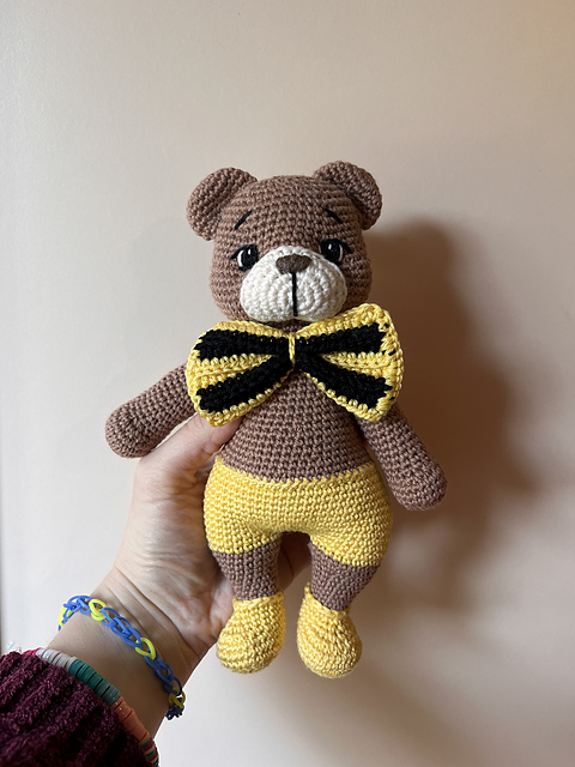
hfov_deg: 53.1
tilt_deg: -14.6
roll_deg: -5.1
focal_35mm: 26
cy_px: 384
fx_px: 576
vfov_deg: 67.3
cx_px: 288
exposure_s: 1/100
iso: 80
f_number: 1.6
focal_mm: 5.1
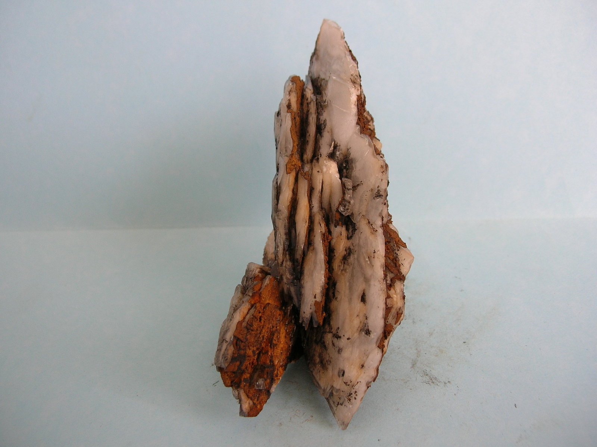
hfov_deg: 51.4
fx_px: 620
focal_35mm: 36
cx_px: 298
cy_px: 224
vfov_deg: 39.6
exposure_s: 1/9.2
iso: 50
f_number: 2.7
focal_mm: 6
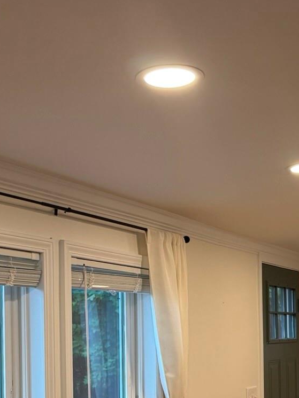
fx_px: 760
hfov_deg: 18.7
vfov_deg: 28.8
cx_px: 489
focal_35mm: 66
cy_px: 311
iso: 200
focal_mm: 6.76
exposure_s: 1/120
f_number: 1.78
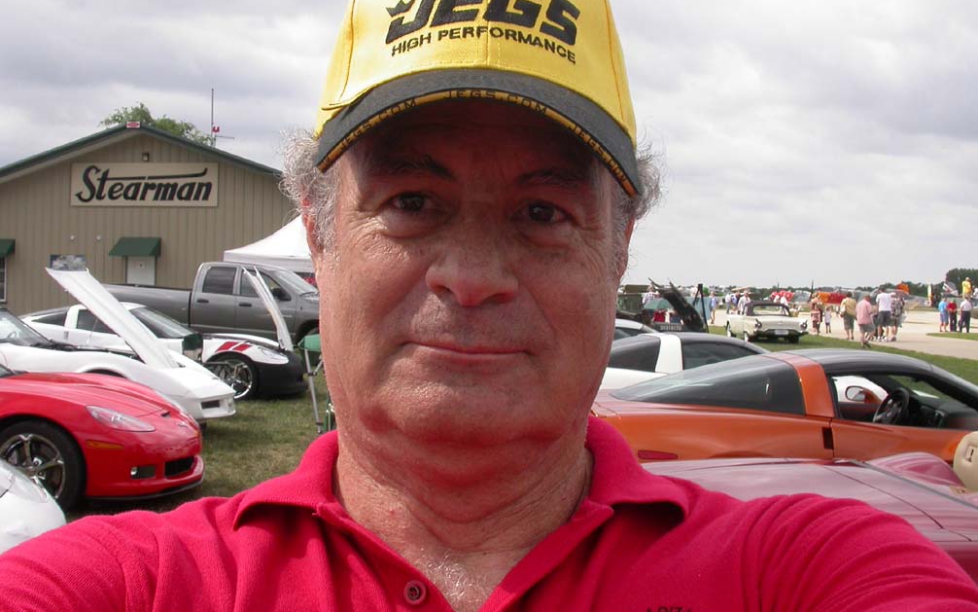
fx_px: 1093
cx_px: 482
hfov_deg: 48.2
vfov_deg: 31.3
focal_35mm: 41
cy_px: 293
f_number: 6.7
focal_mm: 7.85
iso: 100
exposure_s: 1/226
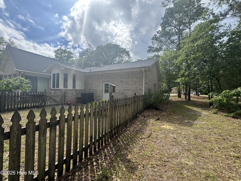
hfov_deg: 102.1
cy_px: 90
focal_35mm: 14
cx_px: 120
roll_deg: -1.6
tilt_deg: -1.9
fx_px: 97
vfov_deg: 85.7
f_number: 2.2
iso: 40
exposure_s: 1/615
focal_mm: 2.22
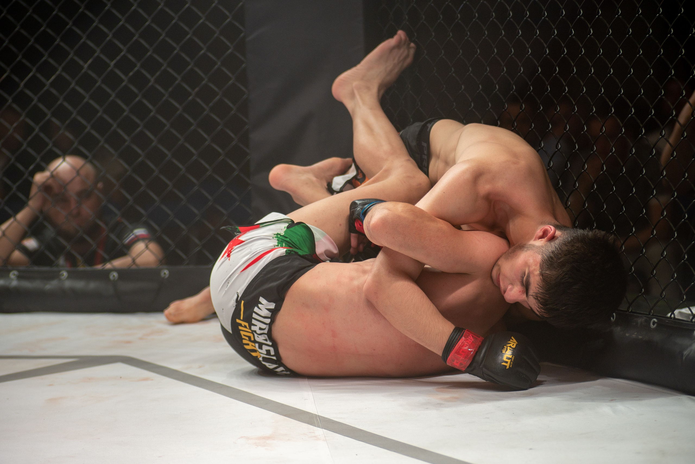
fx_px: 2322
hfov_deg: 17.0
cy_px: 232
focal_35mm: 120
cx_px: 348
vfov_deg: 11.4
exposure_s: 1/320
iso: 640
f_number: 4
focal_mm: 116
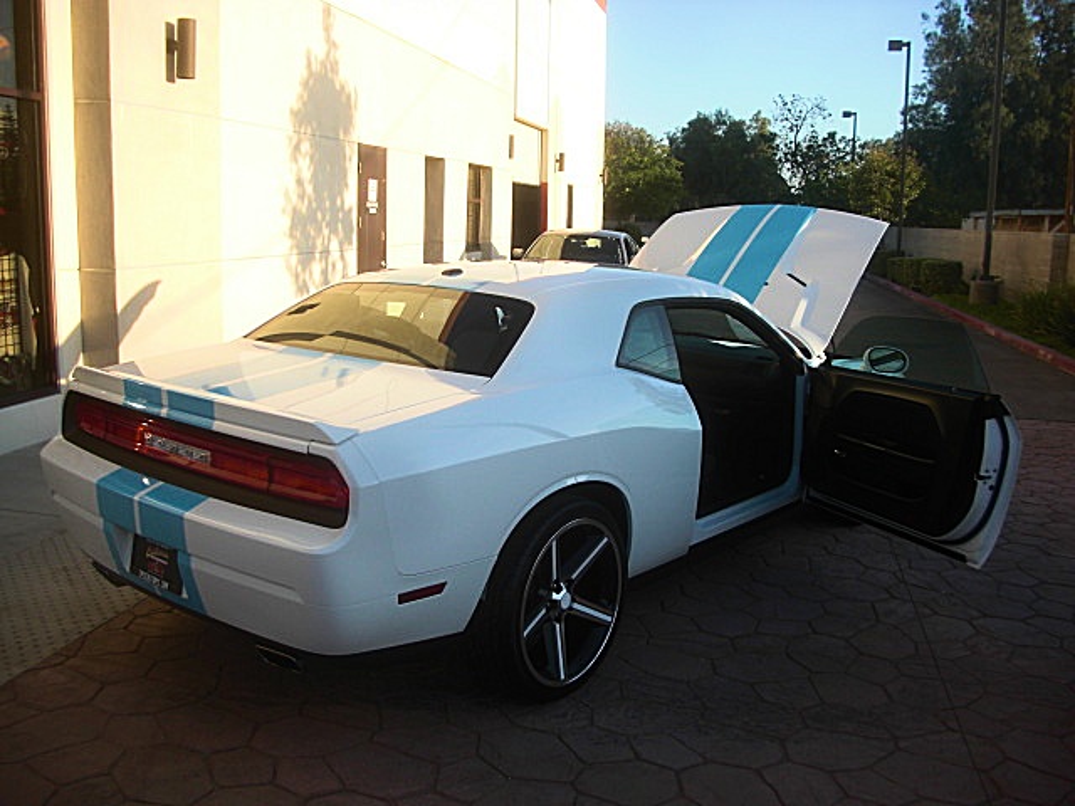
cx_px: 538
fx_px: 1118
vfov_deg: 39.7
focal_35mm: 36
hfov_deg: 51.4
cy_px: 403
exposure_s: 1/250
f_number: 2.8
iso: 50
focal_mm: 6.3
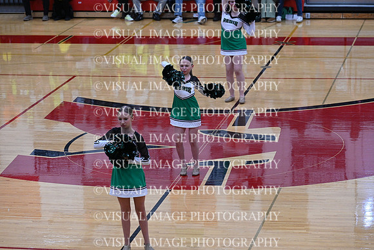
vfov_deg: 10.6
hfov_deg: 15.8
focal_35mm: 130
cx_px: 187
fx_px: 1351
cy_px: 125
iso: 4000
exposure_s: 1/400
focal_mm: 130
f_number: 4
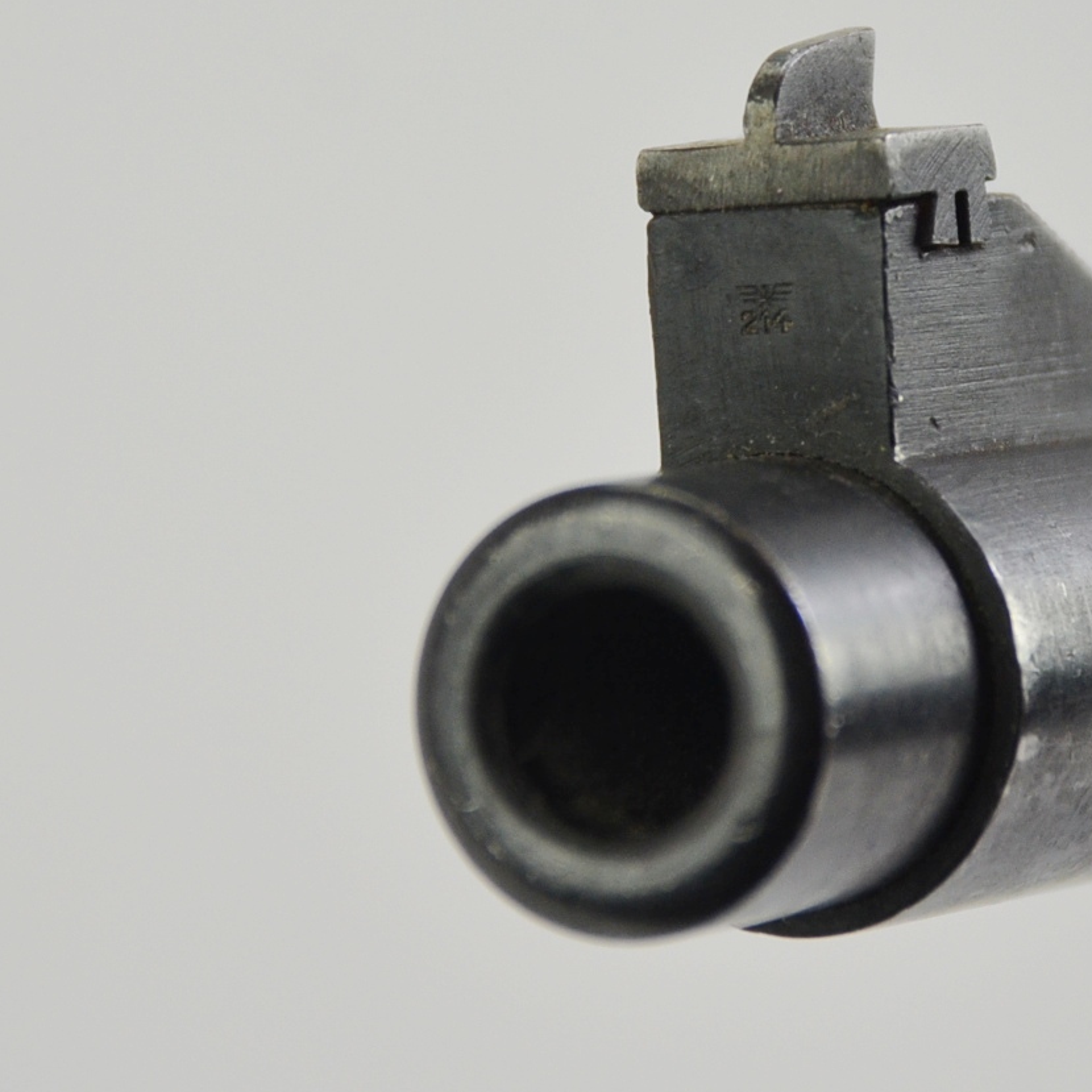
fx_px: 18211
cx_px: 811
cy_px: 353
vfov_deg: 3.4
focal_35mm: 510
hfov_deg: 3.4
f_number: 5.6
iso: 560
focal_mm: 135
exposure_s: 1/250
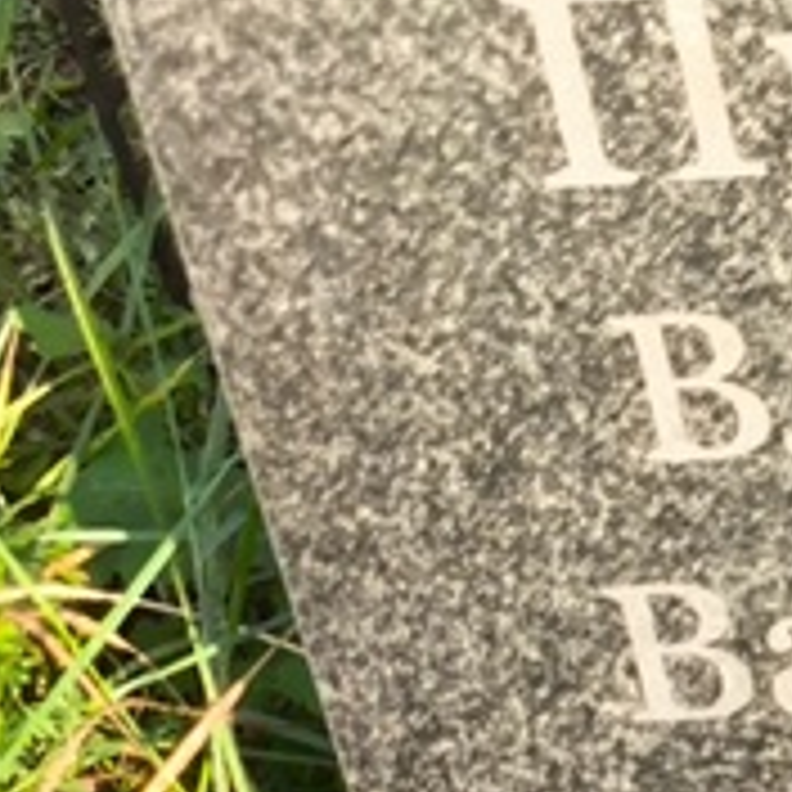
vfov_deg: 8.6
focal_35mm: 201
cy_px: 846
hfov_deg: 8.4
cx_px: 1460
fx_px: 5203
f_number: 1.7
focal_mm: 4.71
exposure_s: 1/120
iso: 50
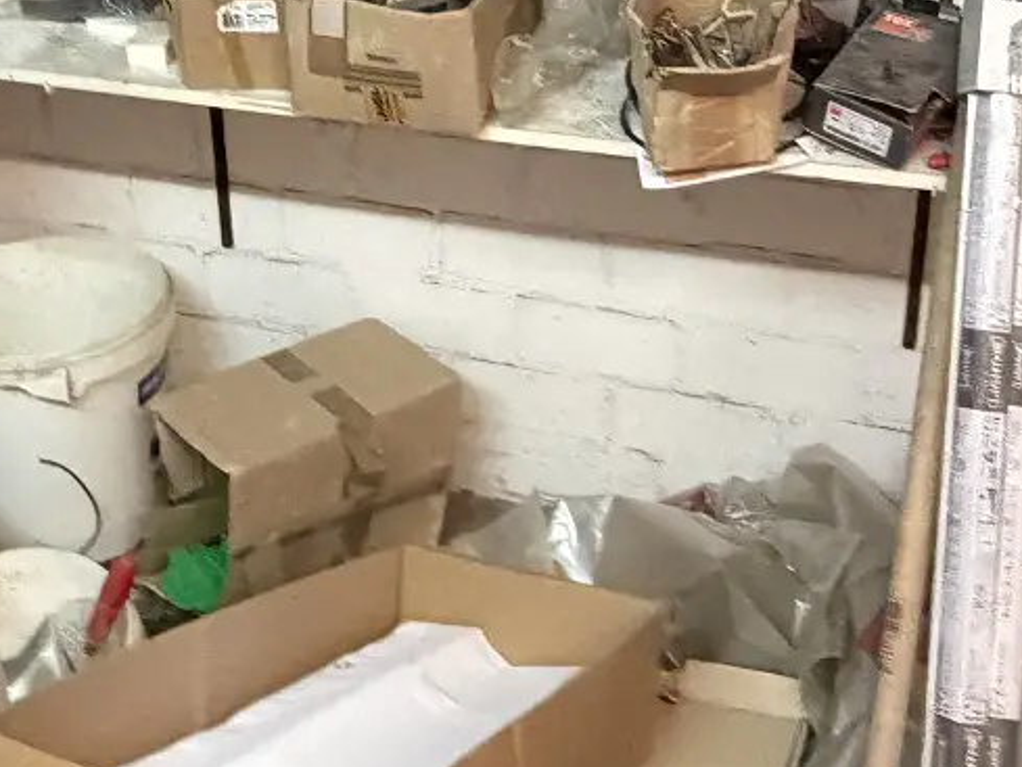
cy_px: 25
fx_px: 1624
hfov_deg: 34.9
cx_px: 468
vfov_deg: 25.4
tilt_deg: -21.3
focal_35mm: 55
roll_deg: +1.8
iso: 800
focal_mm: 2.22
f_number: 2.2
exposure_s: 1/50
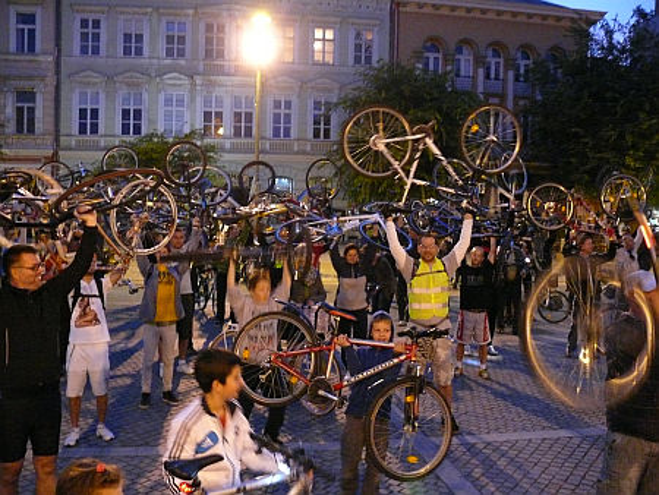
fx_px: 667
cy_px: 248
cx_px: 330
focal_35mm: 35
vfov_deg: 40.7
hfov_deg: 52.6
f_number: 2.8
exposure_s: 1/10
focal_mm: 7.4
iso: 800
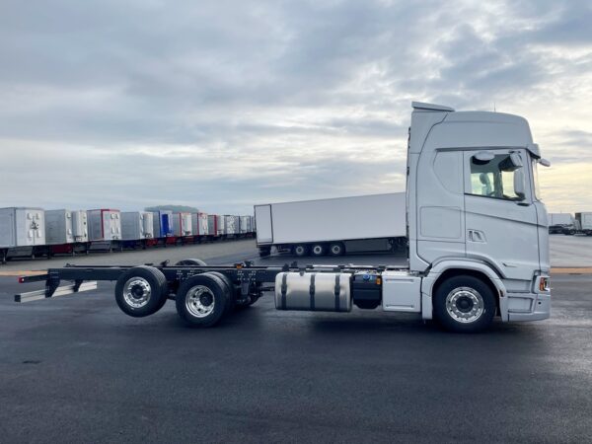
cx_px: 296
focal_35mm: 26
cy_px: 222
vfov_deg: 53.1
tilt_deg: +2.9
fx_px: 445
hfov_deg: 67.3
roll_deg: +2.4
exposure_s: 1/1024
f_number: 1.6
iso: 32
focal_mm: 4.2
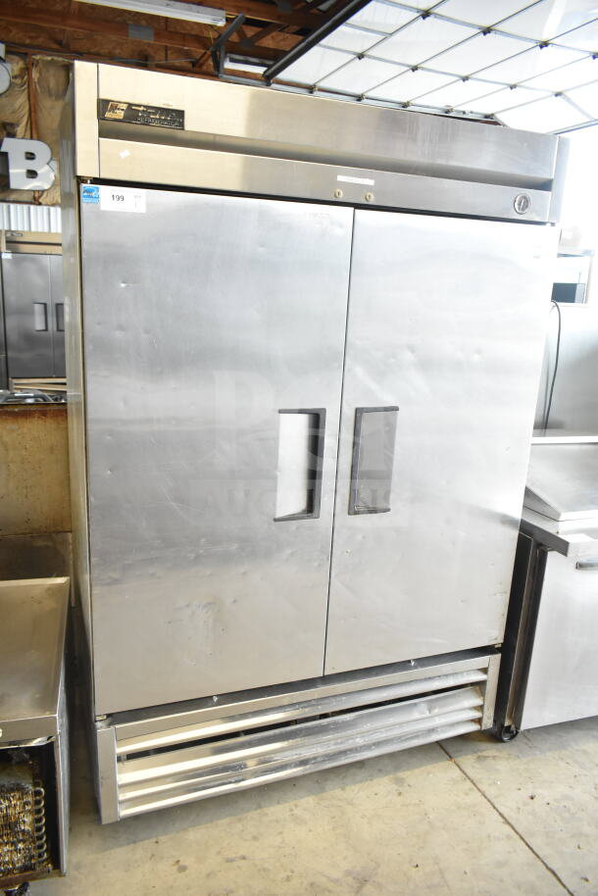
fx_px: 672
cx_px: 299
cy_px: 448
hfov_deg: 48.0
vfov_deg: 67.4
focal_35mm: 27
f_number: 4
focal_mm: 18
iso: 1600
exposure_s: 1/60
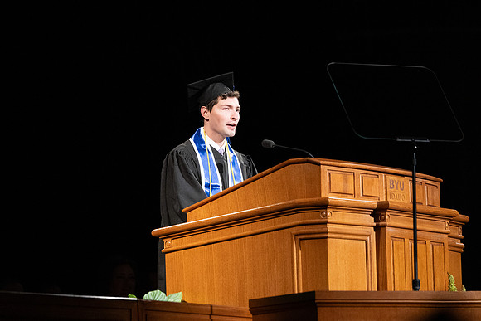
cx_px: 217
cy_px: 110
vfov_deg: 5.3
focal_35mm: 261
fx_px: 3492
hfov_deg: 7.9
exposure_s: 1/320
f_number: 3.2
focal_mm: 180
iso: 4000
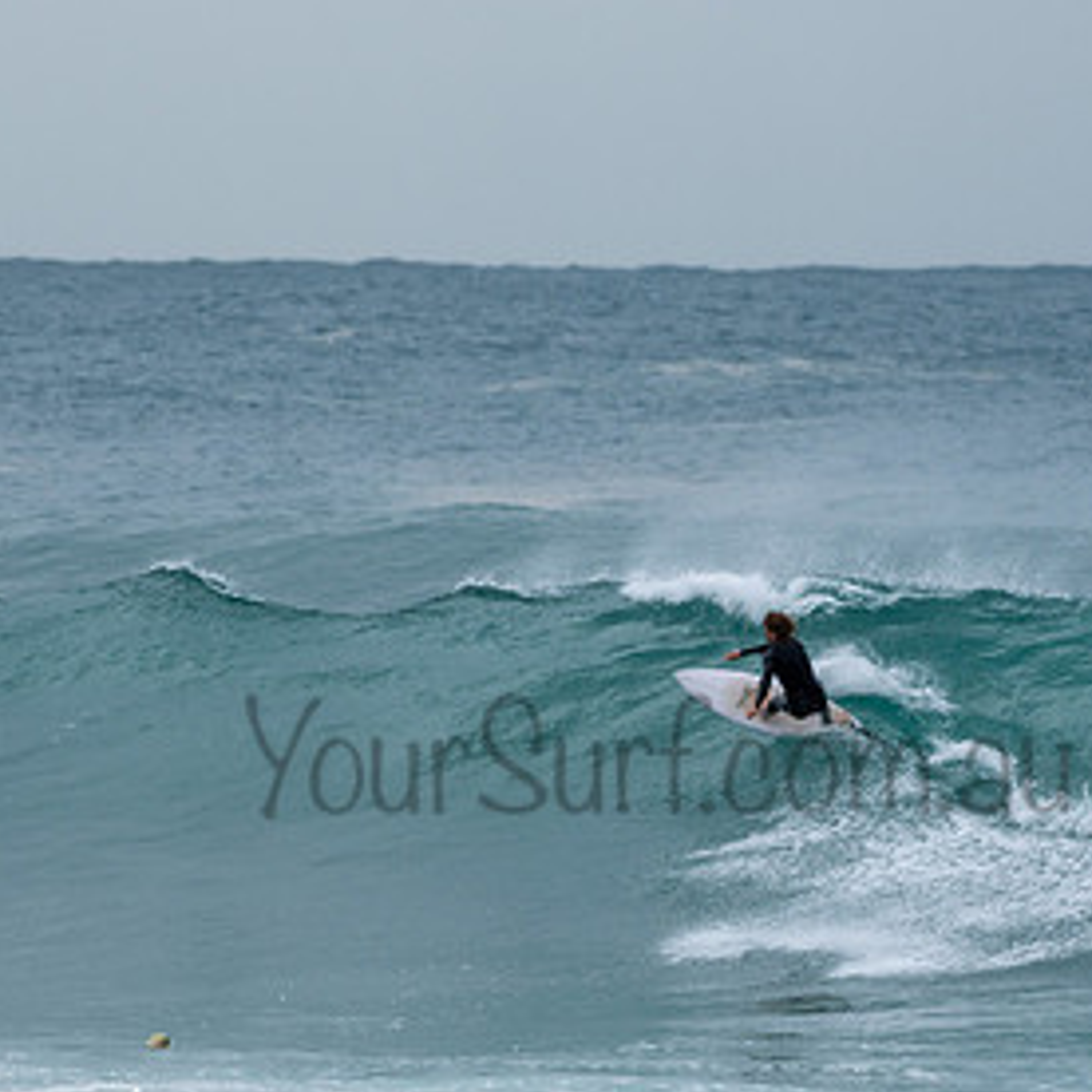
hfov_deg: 2.7
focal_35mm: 644
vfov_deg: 2.7
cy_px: 722
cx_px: 653
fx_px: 22985
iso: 220
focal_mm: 240
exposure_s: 1/1250
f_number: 5.6
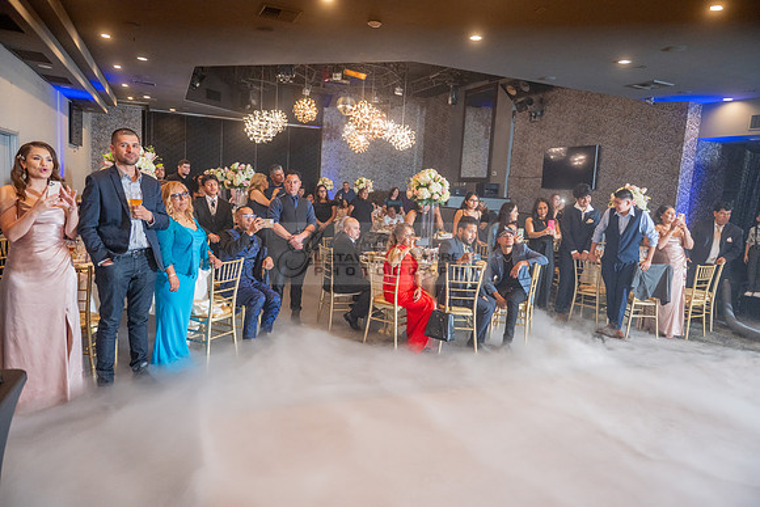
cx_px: 380
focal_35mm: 24
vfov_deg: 53.2
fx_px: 507
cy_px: 254
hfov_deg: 73.7
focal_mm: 24
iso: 500
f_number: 2.8
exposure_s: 1/250
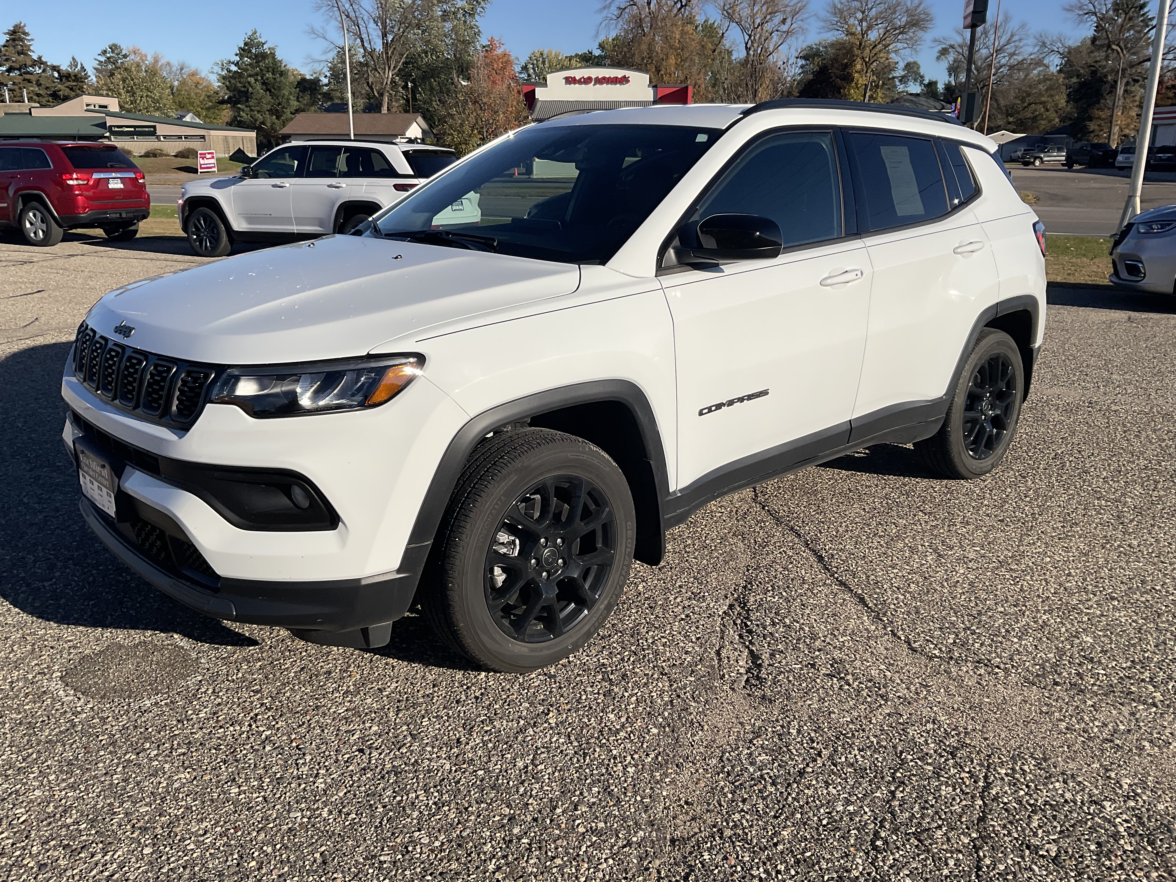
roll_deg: -0.1
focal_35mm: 29
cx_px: 588
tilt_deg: -16.7
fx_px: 985
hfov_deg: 61.7
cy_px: 441
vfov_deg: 48.2
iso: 16
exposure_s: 1/3534
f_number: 1.8
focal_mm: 3
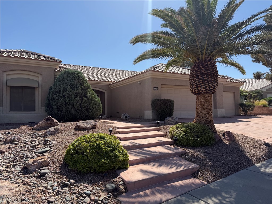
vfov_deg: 56.8
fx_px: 189
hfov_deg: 71.6
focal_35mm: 24
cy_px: 102
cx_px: 136
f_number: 1.78
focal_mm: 6.76
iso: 80
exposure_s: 1/5319
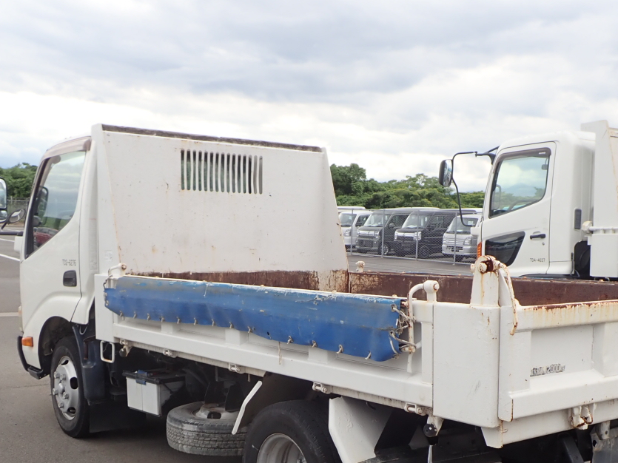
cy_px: 328
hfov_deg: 41.1
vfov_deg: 31.1
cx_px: 368
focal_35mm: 46
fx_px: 821
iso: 100
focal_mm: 5.5
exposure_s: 1/400
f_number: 3.2
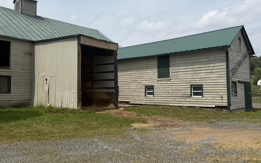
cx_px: 130
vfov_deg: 37.3
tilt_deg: +1.7
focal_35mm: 34
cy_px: 79
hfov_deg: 56.7
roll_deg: +1.5
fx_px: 242
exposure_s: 1/8130
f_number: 1.78
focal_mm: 6.76
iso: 80
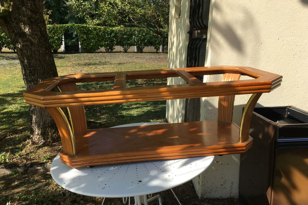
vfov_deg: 42.3
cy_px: 108
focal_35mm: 31
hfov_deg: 60.3
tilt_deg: -16.2
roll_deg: -0.5
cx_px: 155
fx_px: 265
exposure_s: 1/1083
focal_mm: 4.15
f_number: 2.2
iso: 25
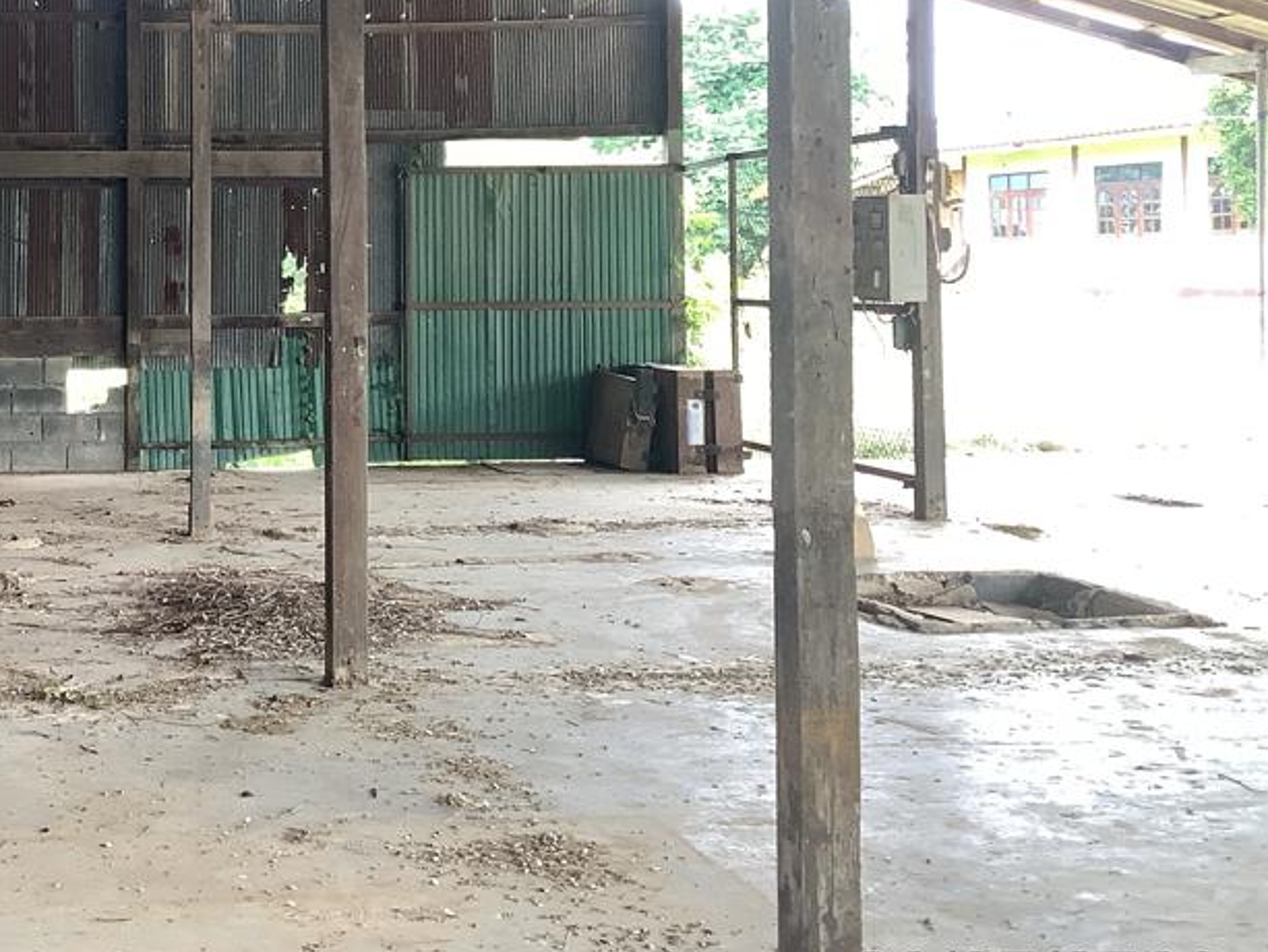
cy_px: 207
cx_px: 111
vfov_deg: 24.9
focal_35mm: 58
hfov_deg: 31.6
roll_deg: +0.9
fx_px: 2125
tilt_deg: +2.8
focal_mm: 3.3
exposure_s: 1/60
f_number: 2.4
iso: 64
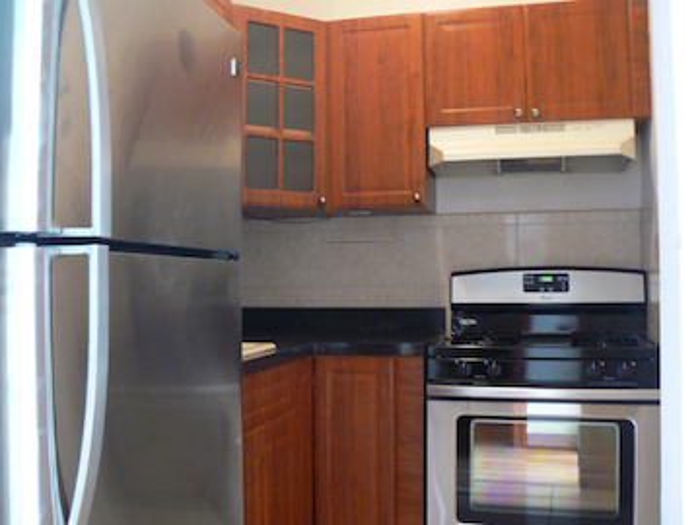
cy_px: 262
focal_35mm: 36
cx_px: 350
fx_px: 728
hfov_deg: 51.4
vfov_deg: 39.7
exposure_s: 1/6
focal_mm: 6
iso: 200
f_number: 2.8
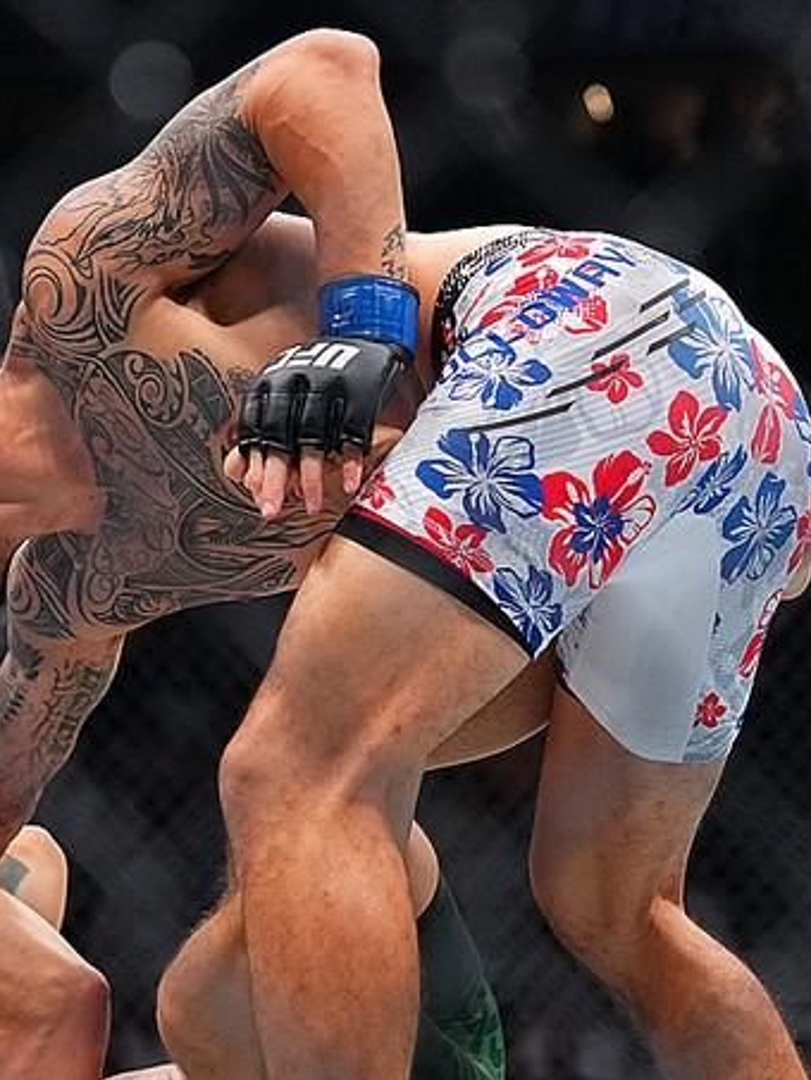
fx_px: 3310
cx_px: 162
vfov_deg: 18.5
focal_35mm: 106
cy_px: 699
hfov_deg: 13.9
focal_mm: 50
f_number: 2
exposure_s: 1/2500
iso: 2000
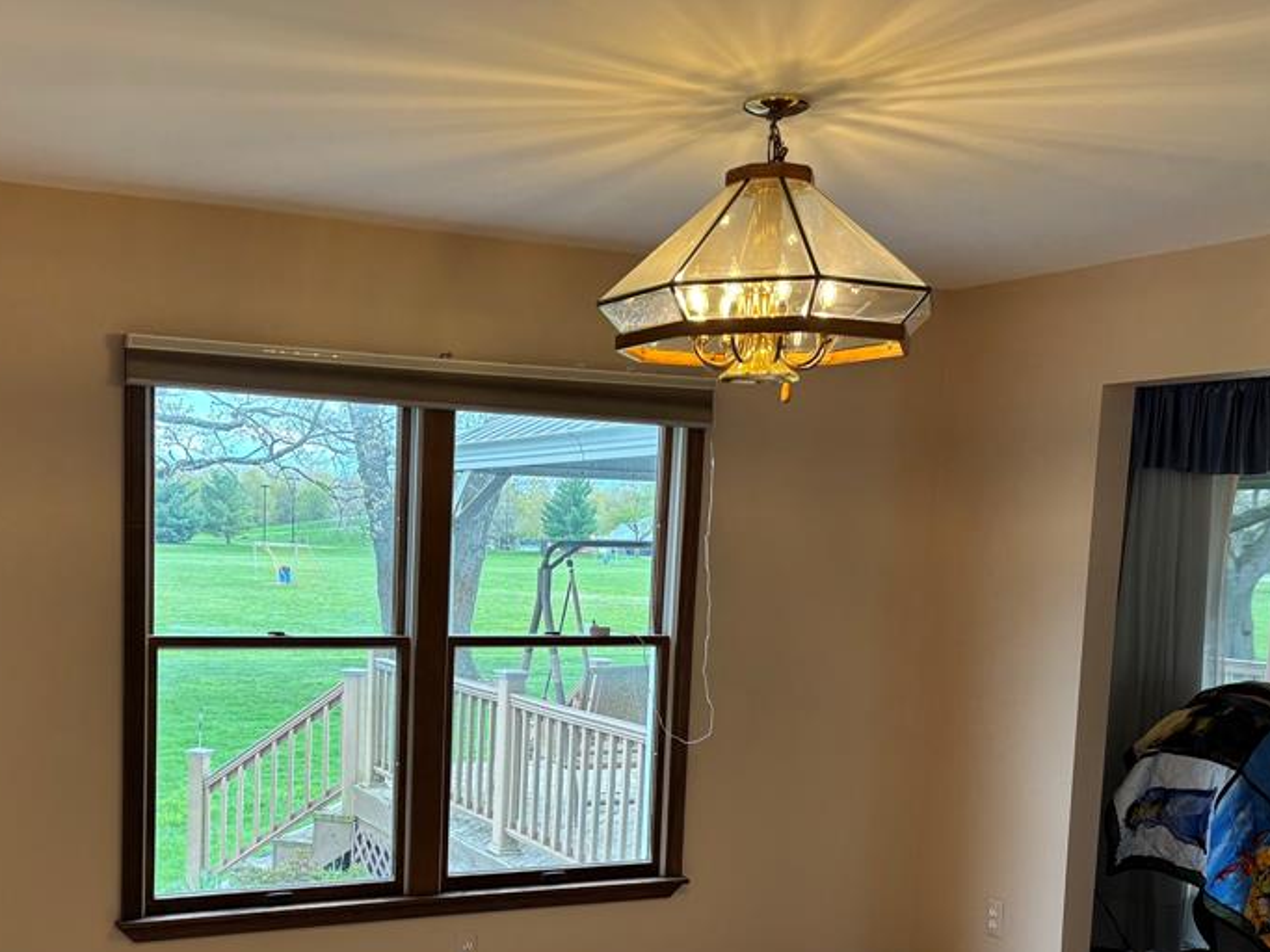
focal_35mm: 39
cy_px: 681
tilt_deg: -5.6
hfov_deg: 47.1
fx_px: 1431
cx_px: 418
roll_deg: -1.8
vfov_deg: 36.2
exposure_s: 1/120
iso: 50
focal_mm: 5.96
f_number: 1.6
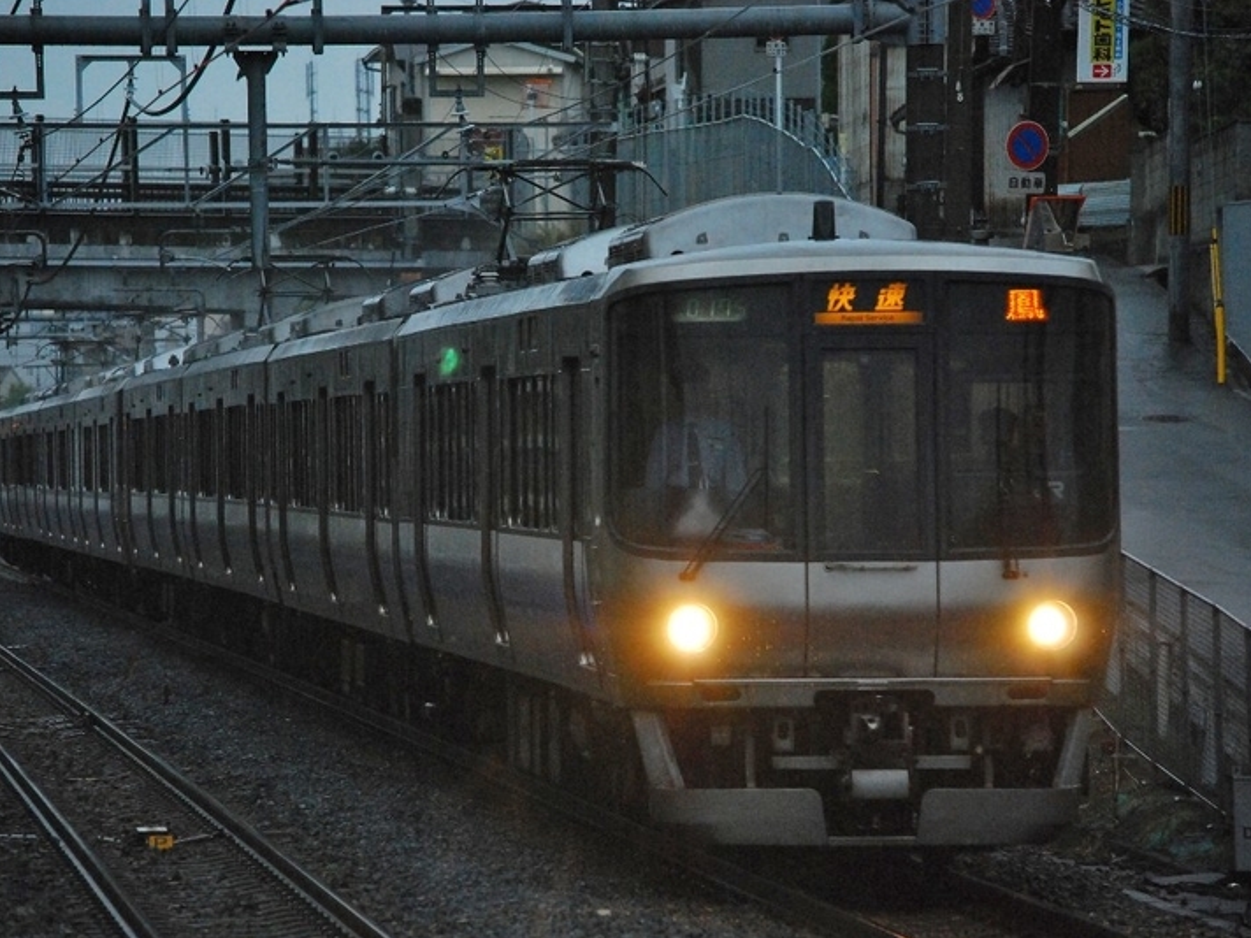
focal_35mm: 276
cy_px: 470
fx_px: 9974
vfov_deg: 5.4
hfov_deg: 7.2
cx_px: 562
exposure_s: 1/400
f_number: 5
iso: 1600
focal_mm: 170
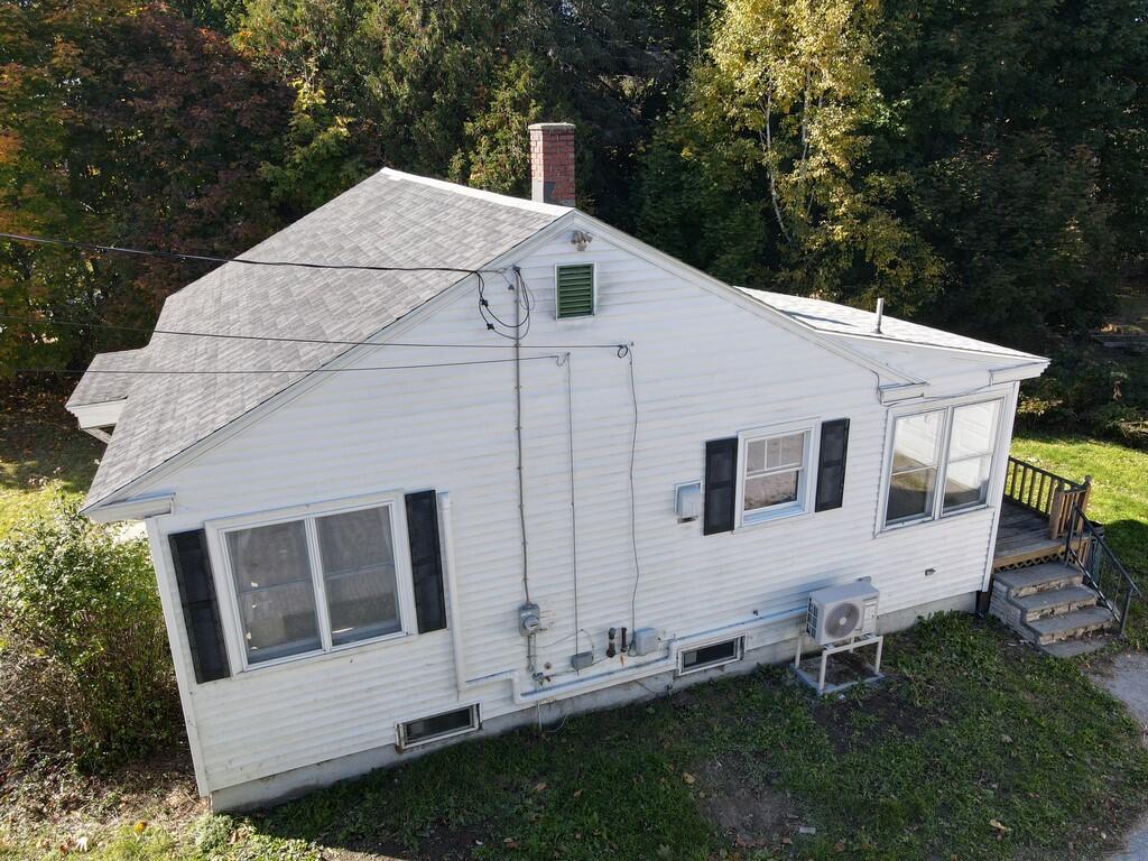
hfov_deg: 71.6
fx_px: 796
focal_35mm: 24
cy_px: 430
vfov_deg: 56.8
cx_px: 574
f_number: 2.8
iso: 100
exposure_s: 1/160
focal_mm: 4.5
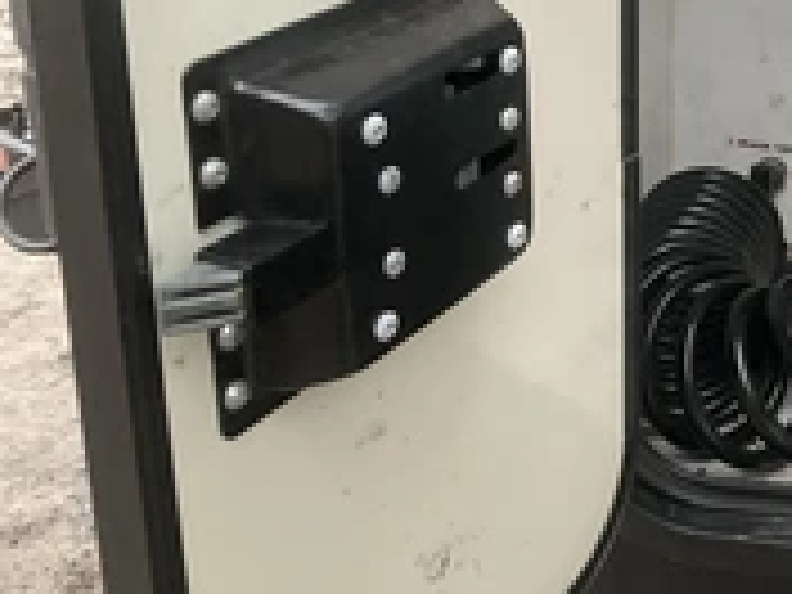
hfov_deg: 27.0
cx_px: 873
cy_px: 9
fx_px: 1510
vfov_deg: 21.5
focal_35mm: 66
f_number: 1.8
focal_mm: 3
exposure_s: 1/51
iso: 160
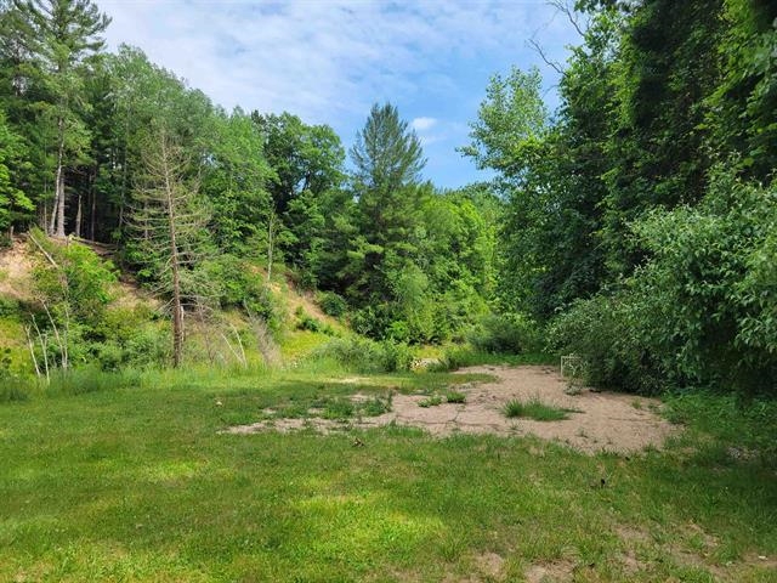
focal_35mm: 26
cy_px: 292
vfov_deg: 53.1
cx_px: 388
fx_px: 584
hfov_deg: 67.3
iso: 40
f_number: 1.8
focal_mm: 5.4
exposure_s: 1/1839
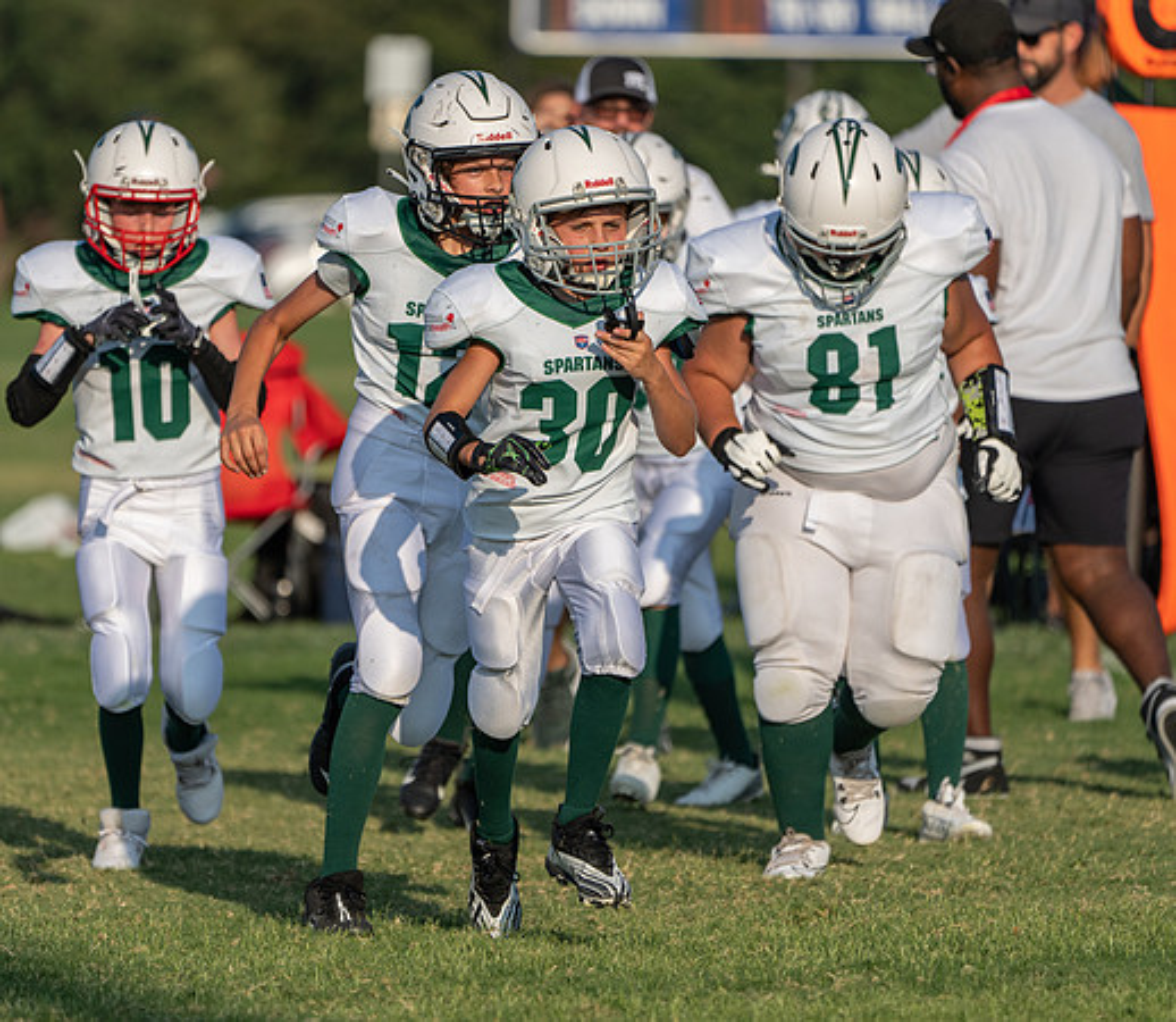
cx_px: 484
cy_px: 535
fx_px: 17822
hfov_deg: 3.8
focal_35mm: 495
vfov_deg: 3.3
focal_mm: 400
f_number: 5.6
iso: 250
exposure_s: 1/1250
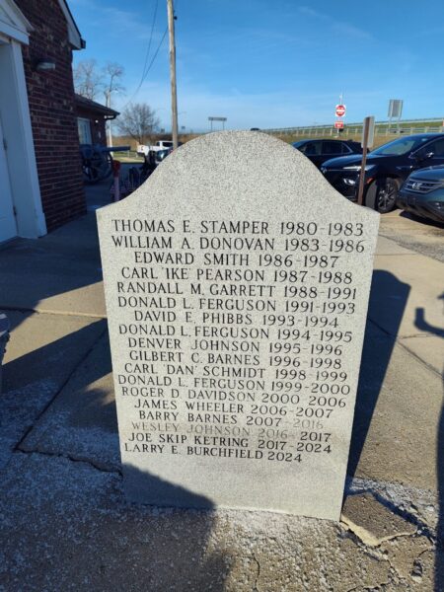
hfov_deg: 58.9
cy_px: 296
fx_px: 393
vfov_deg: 73.9
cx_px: 222
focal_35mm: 23
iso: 100
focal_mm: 5.56
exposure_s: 1/1748
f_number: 1.8
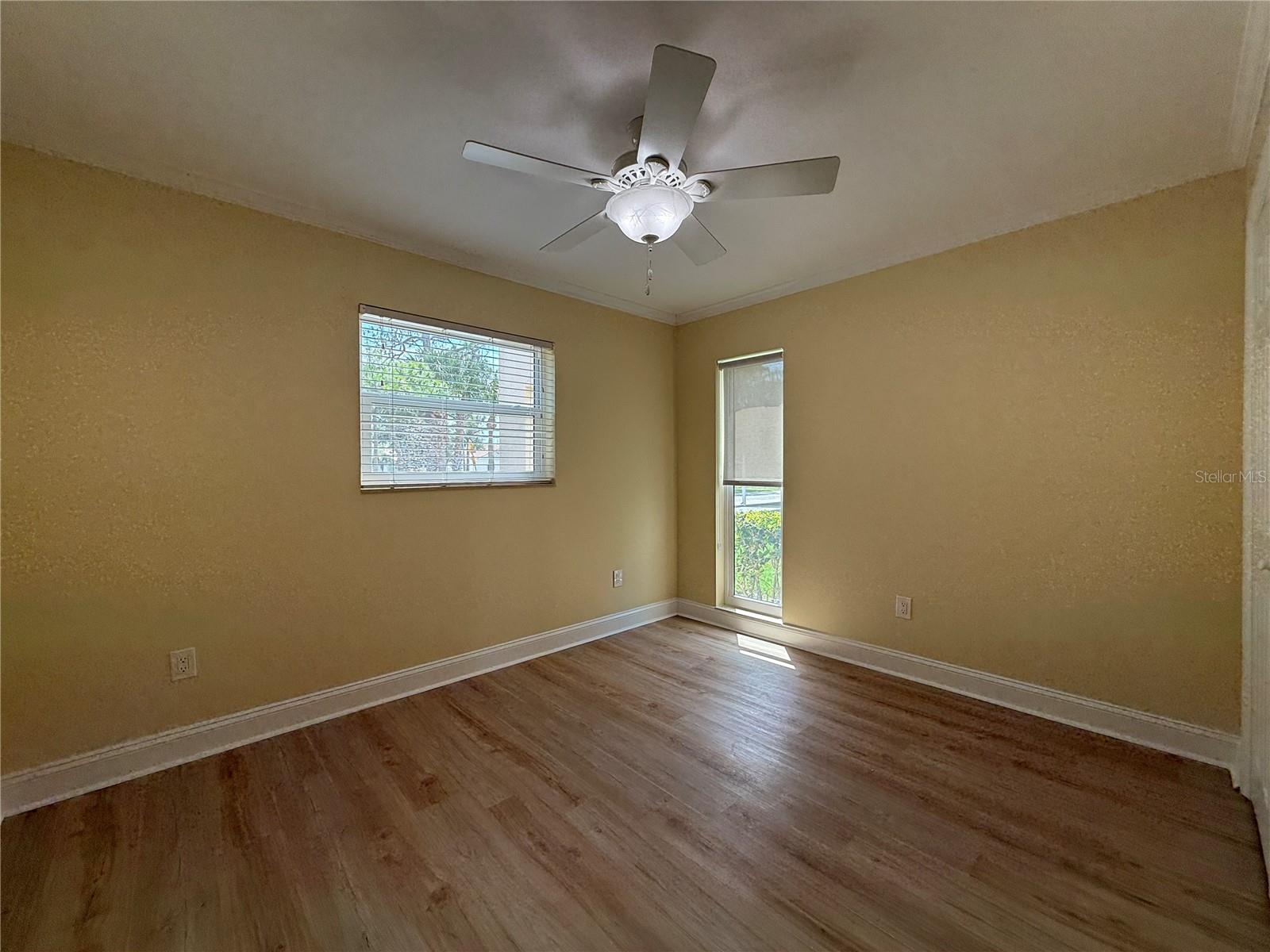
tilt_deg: -1.3
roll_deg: -0.1
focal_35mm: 14
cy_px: 476
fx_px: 514
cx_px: 635
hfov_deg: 102.1
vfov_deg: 85.7
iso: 64
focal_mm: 2.22
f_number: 2.2
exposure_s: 1/140
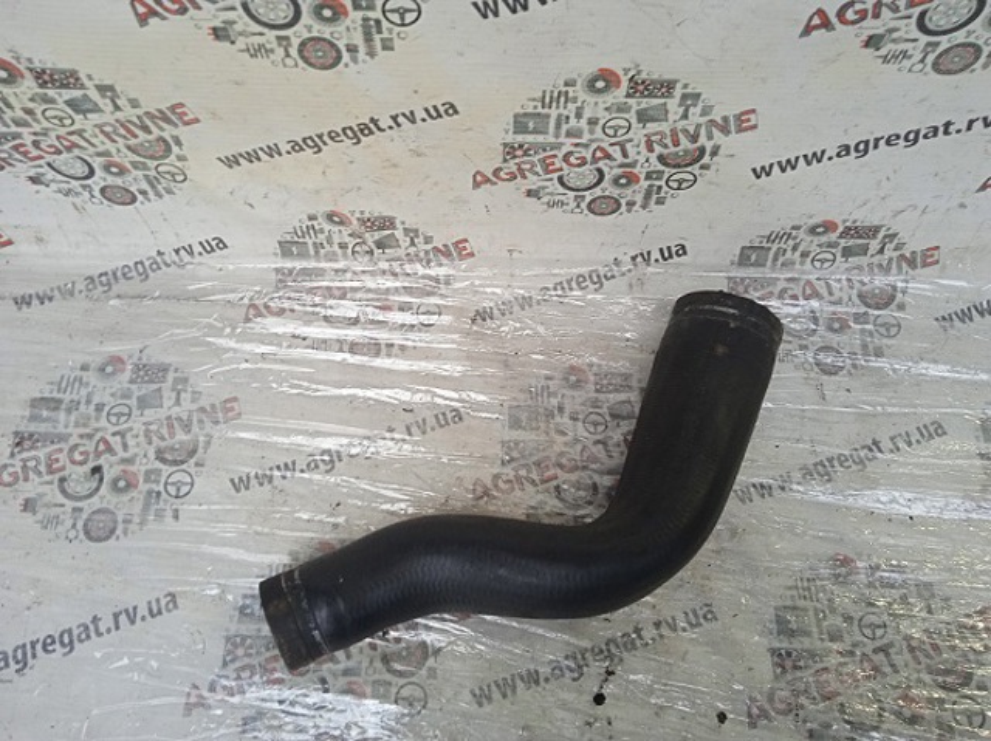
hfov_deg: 63.5
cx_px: 496
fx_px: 801
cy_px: 370
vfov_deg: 49.7
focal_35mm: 28
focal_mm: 3.43
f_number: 2.2
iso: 244
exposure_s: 1/33.3
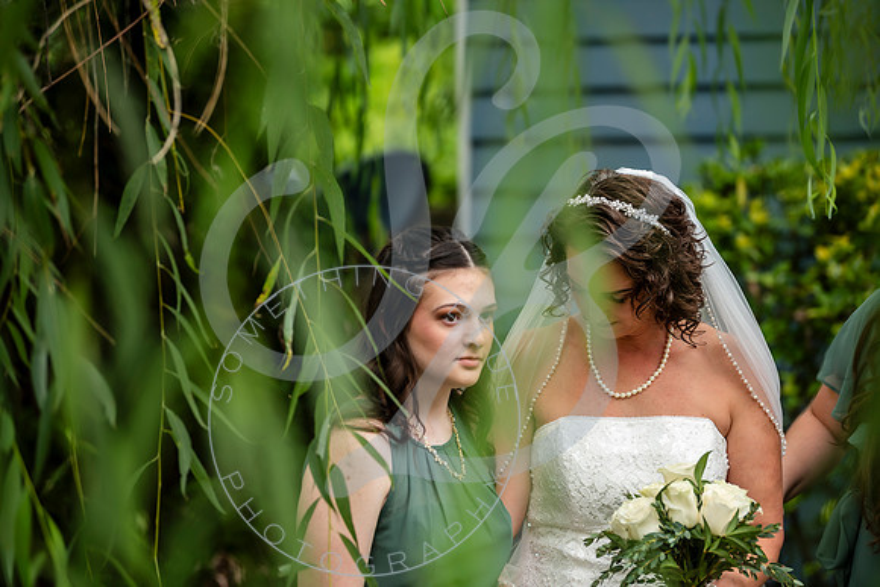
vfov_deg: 11.2
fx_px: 2983
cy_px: 294
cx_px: 440
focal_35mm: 122
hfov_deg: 16.8
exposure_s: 1/500
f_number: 2.8
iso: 800
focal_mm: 122
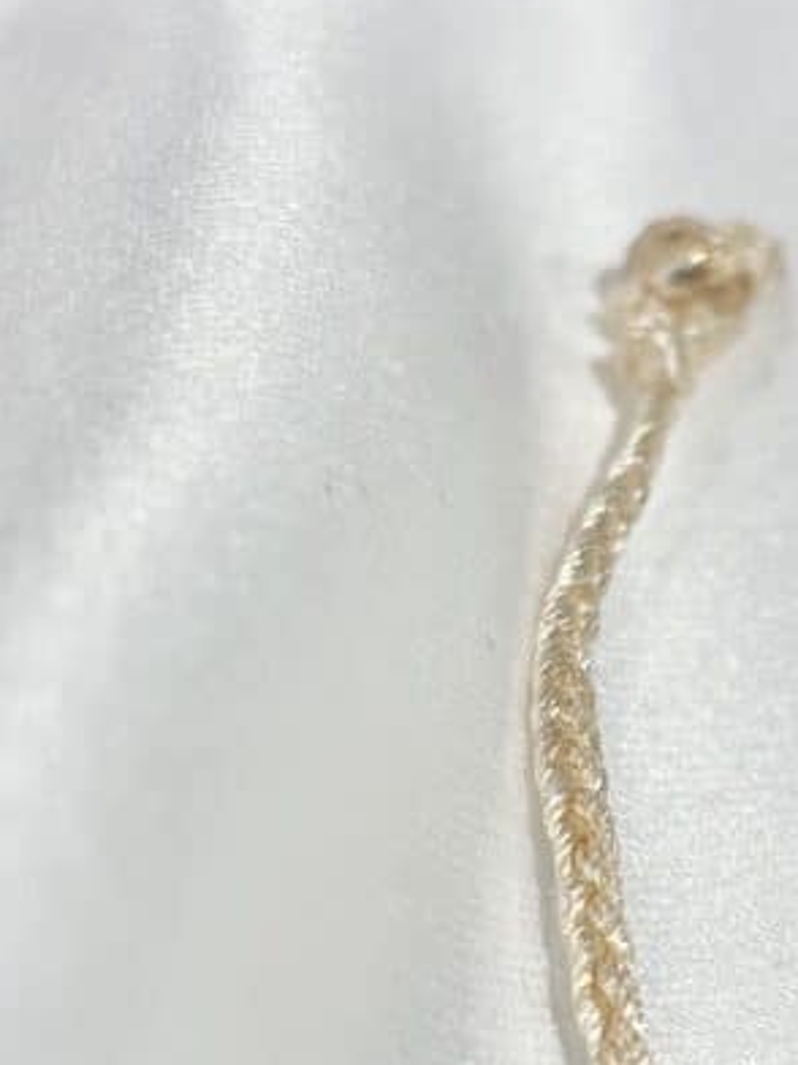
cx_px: 844
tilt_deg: -37.0
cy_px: 791
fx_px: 4180
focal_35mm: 136
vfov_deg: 14.5
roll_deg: -3.8
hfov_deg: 10.8
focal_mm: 5.96
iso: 32
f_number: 1.6
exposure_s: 1/343
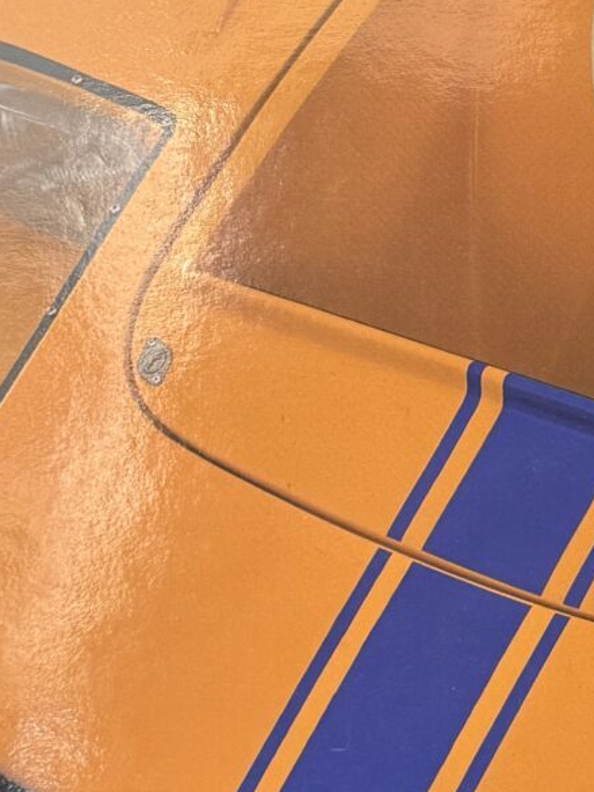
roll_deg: -1.2
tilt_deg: -12.8
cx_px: 664
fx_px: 2401
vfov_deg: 18.7
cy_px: 253
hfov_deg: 13.8
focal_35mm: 105
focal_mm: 6.76
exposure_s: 1/60
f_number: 1.78
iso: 320
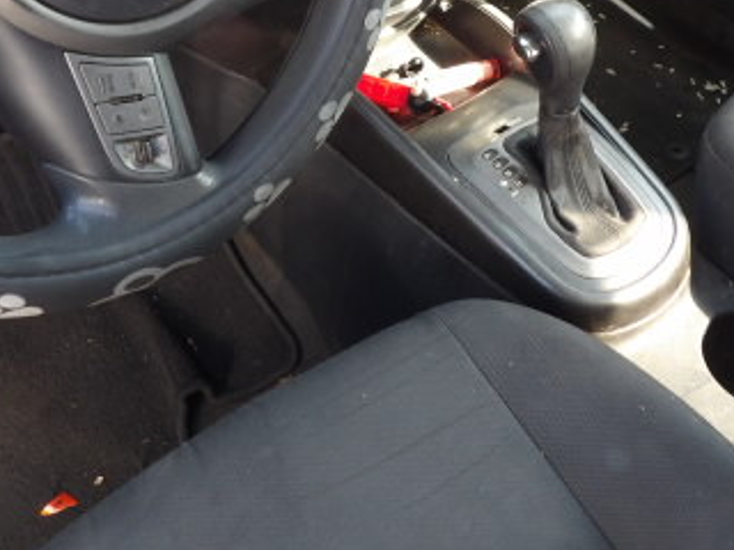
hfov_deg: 39.6
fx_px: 1018
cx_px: 344
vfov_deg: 29.3
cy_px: 78
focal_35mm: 48
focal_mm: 4.3
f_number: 3.2
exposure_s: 1/33
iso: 119
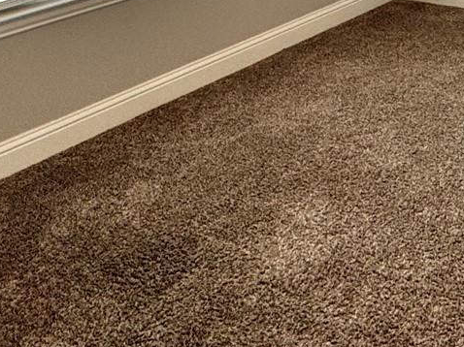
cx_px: 484
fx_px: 804
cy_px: -224
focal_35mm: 60
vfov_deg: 19.8
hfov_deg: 29.6
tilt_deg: -0.2
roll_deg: +1.6
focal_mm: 2.22
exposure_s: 1/120
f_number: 2.2
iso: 80
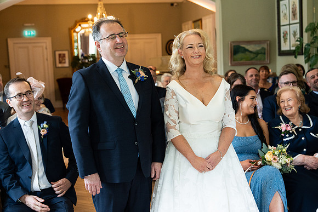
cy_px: 106
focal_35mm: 53
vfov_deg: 25.5
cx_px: 159
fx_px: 468
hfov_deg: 37.5
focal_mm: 53
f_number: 3.5
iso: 3200
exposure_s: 1/200
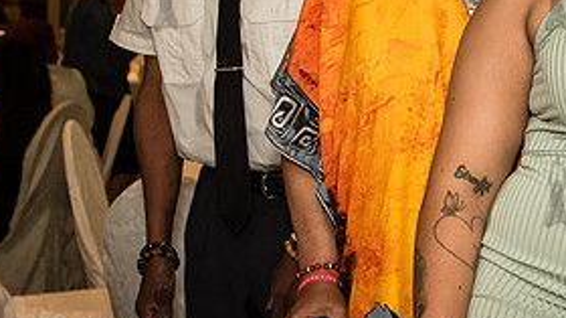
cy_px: 10
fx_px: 1605
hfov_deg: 19.8
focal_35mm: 107
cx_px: 469
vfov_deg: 11.2
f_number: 3.5
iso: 1600
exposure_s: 1/160
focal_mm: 29
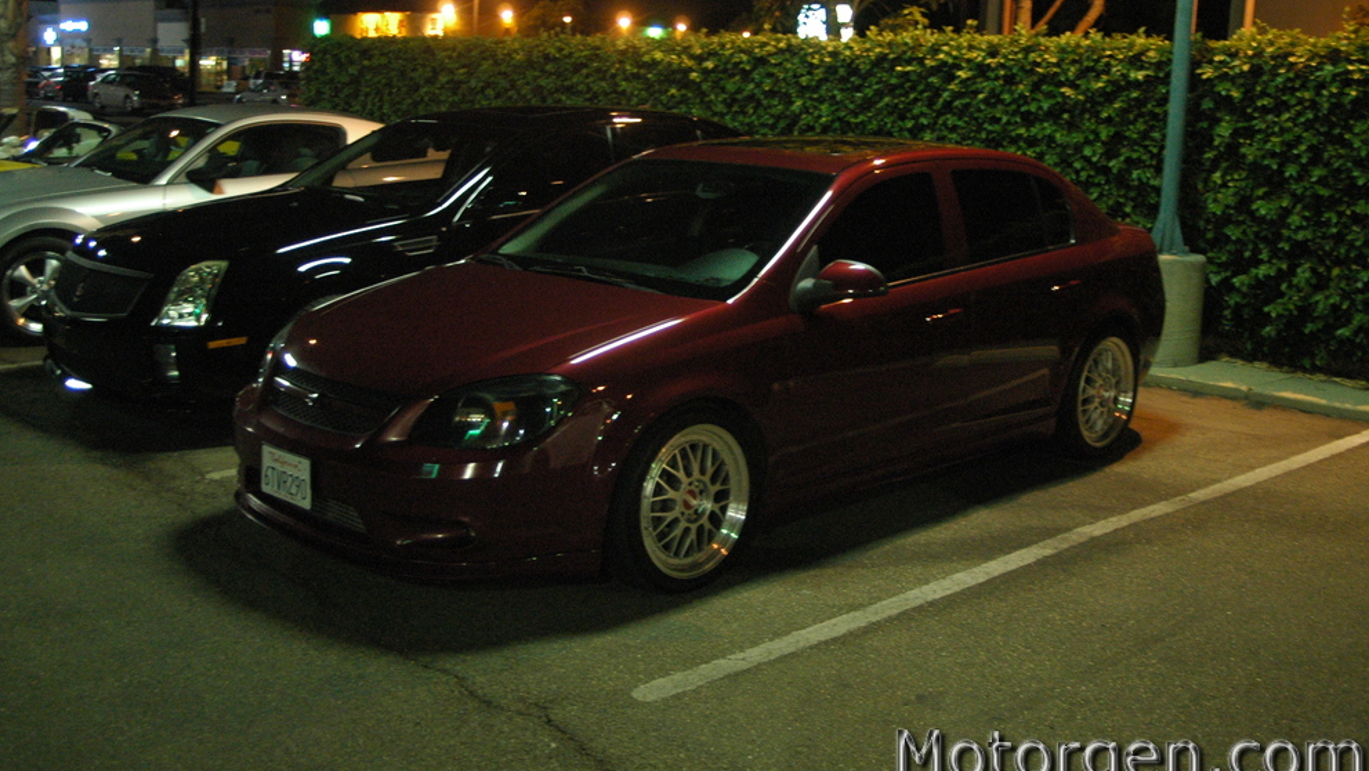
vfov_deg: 29.3
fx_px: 1472
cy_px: 336
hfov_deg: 49.9
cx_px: 664
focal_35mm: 41
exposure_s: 1/20
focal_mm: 25
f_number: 4
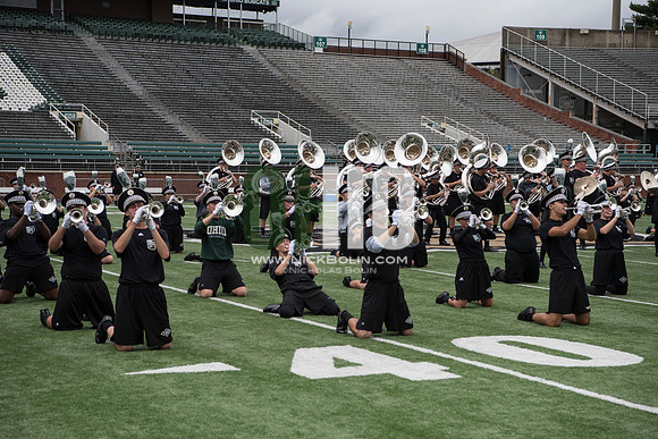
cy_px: 220
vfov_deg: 19.5
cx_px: 329
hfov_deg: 28.8
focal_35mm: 70
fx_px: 1280
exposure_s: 1/2500
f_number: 5.6
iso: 640
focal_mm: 70
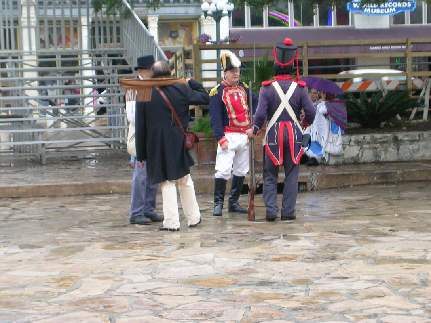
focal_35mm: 115
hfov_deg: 17.1
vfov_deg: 12.9
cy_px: 162
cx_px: 216
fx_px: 1432
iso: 50
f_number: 4.9
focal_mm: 17.4
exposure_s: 1/44.5
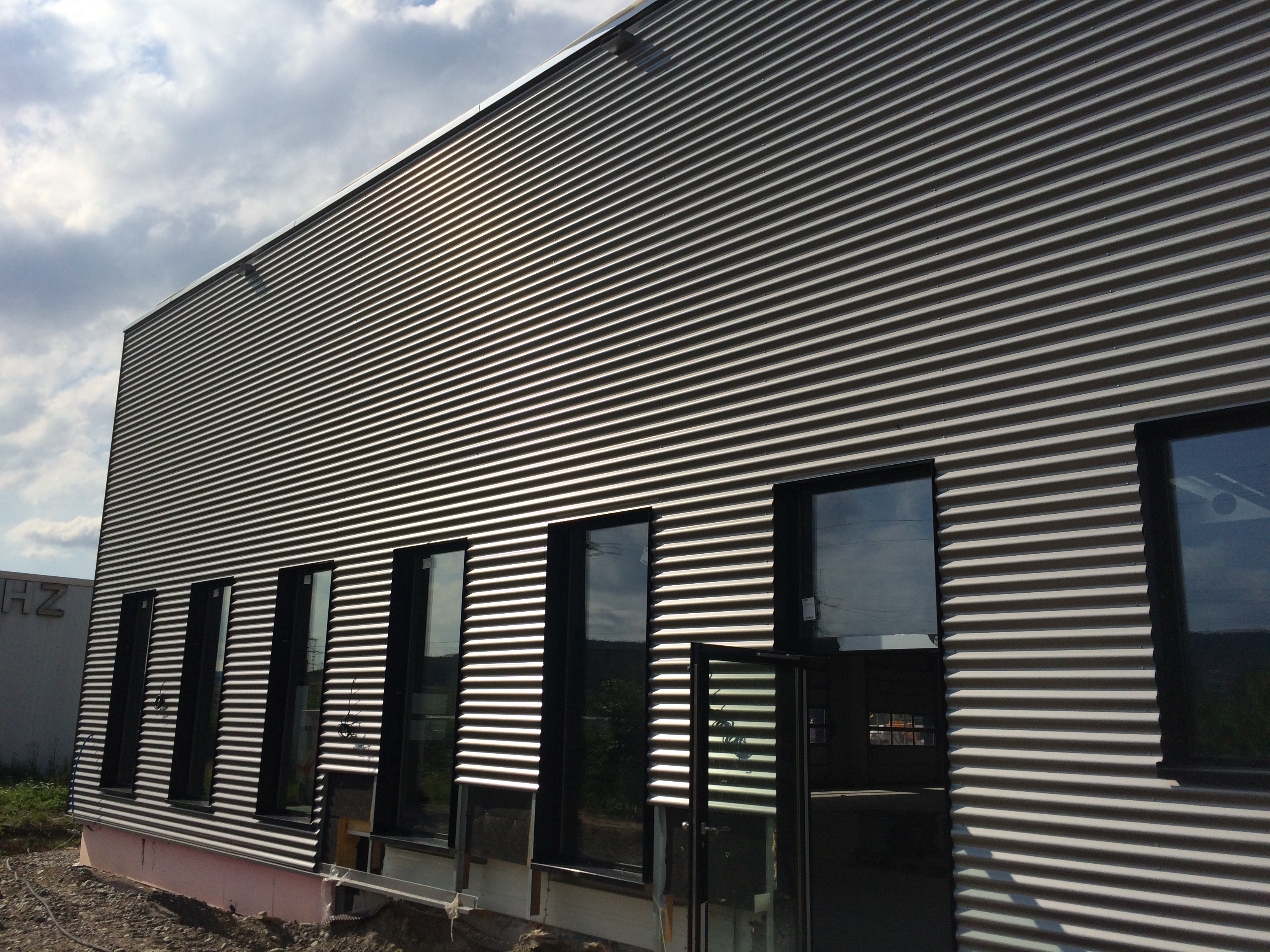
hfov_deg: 61.7
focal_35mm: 29
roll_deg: -1.0
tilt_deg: +9.3
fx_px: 1064
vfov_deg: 48.2
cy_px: 476
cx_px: 635
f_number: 2.2
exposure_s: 1/5882
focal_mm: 4.15
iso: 32
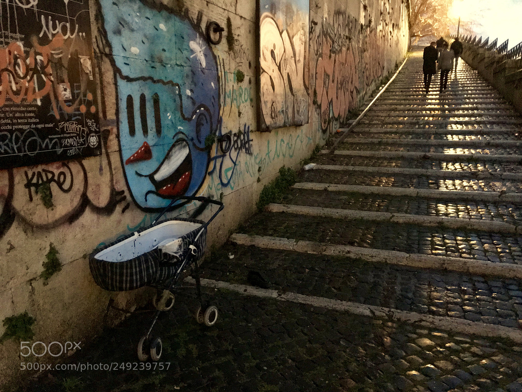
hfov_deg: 63.4
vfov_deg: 49.7
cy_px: 196
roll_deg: -0.1
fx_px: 422
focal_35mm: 28
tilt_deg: -12.2
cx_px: 261
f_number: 1.8
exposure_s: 1/4
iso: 800
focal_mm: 3.99
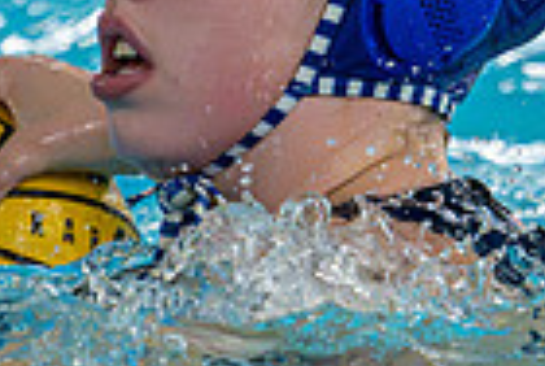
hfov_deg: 1.4
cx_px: 337
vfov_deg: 1.0
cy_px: 95
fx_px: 21710
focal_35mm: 1431
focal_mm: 230
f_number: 4
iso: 12800
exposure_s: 1/1000
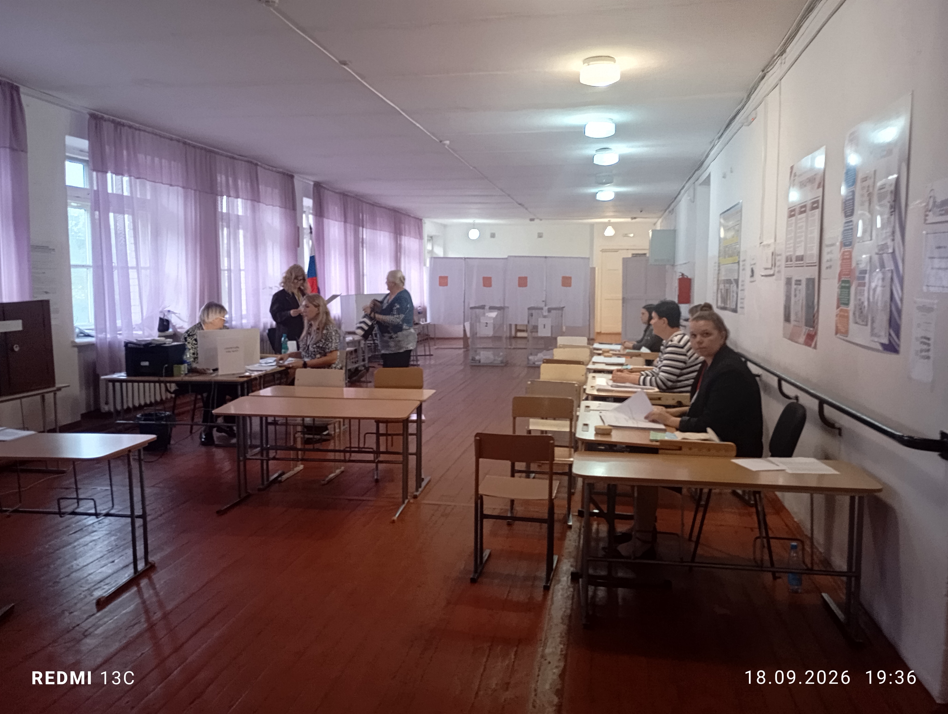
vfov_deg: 49.9
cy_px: 357
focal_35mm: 28
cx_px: 474
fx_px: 768
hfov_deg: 63.4
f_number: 1.8
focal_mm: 4.27
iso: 1908
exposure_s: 1/20
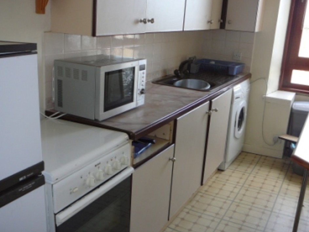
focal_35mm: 38
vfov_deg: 37.7
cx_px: 142
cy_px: 107
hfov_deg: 48.9
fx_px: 339
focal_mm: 5.2
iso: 100
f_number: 2.8
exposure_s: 1/30
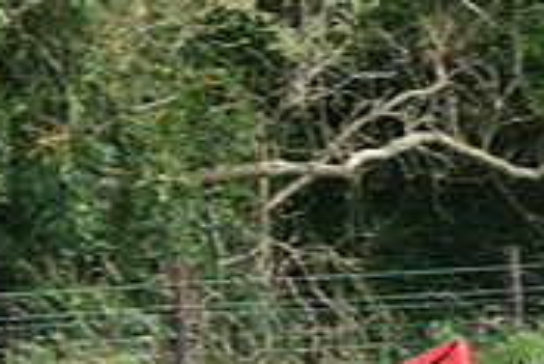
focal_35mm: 663
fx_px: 10027
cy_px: 577
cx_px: 858
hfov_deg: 3.1
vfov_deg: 2.1
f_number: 9
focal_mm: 200
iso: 450
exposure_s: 1/160
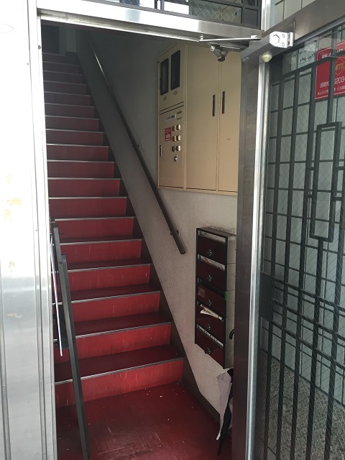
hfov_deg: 48.2
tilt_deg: -7.5
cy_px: 230
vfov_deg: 61.7
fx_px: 385
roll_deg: -1.1
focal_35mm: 29
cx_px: 172
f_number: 2.2
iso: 32
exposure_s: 1/30
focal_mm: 4.15
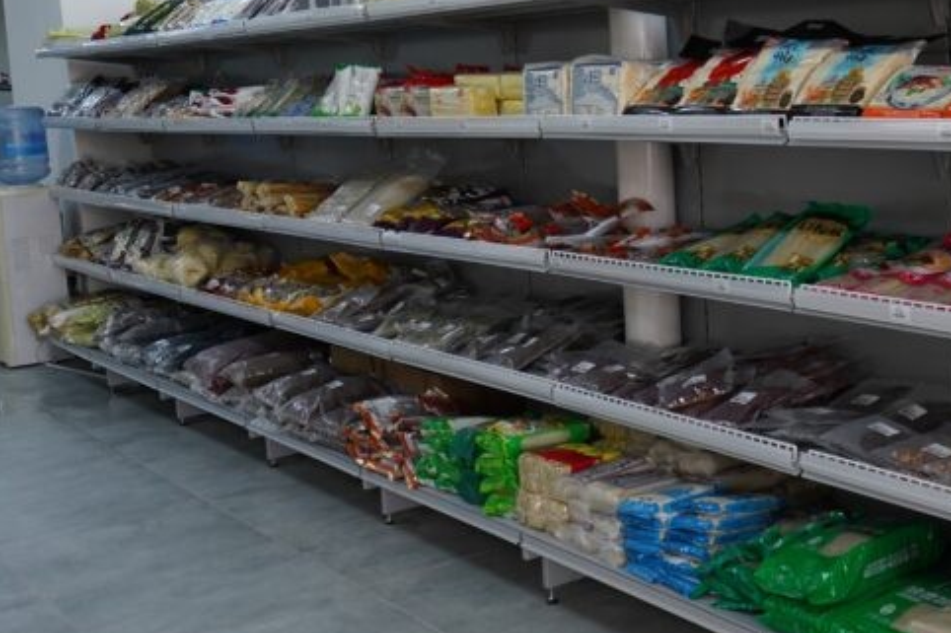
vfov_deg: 26.4
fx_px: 1347
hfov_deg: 35.3
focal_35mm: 51
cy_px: 232
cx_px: 943
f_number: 4
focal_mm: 24
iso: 800
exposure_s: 1/160
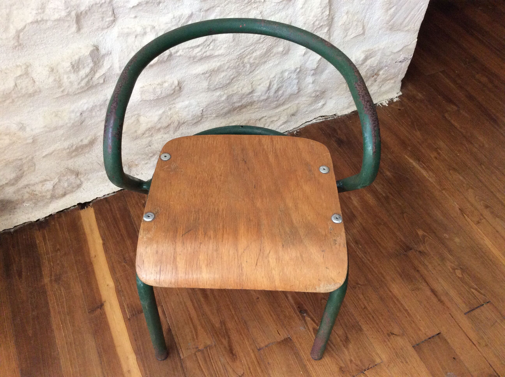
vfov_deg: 44.1
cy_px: 188
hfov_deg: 56.9
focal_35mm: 32
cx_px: 252
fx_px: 466
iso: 160
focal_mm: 3.3
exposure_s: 1/25
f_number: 2.4
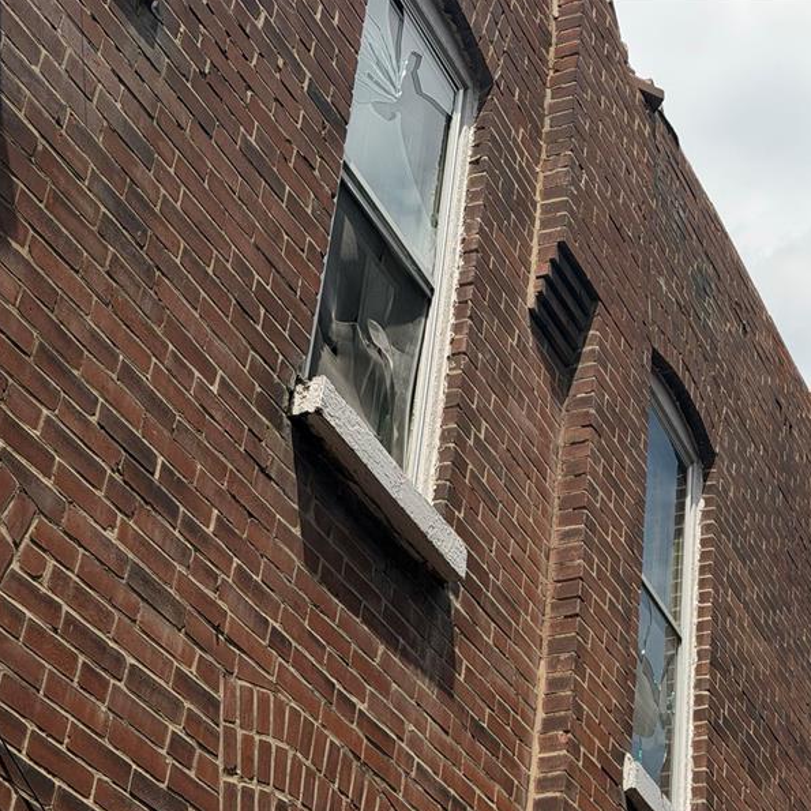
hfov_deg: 23.3
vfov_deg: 23.6
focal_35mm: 73
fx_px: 1935
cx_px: 664
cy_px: 517
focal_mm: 6.76
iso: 64
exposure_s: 1/11364
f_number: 1.78
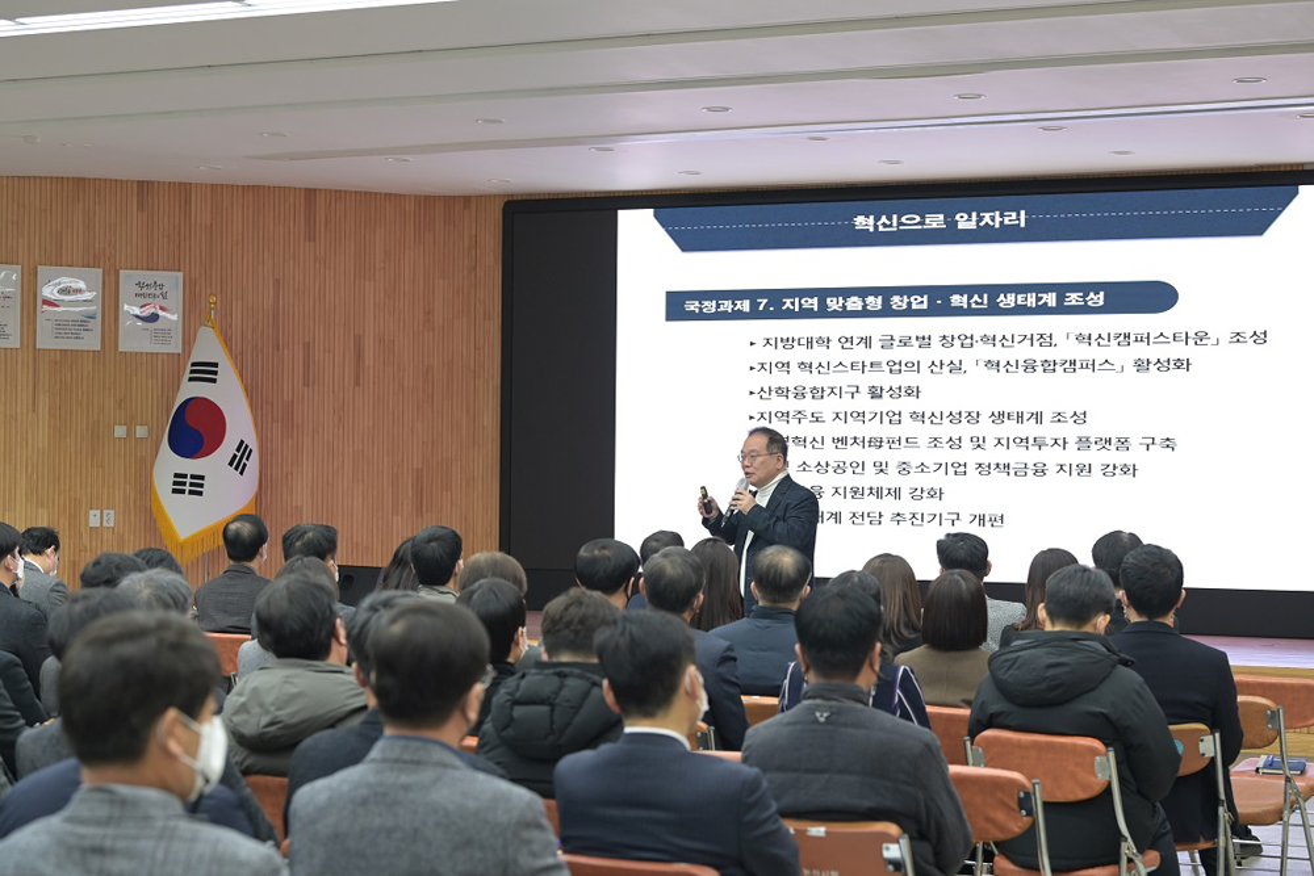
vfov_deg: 18.9
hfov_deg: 28.1
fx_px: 2628
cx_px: 657
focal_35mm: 72
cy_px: 438
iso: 1600
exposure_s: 1/200
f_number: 4.5
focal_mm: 72
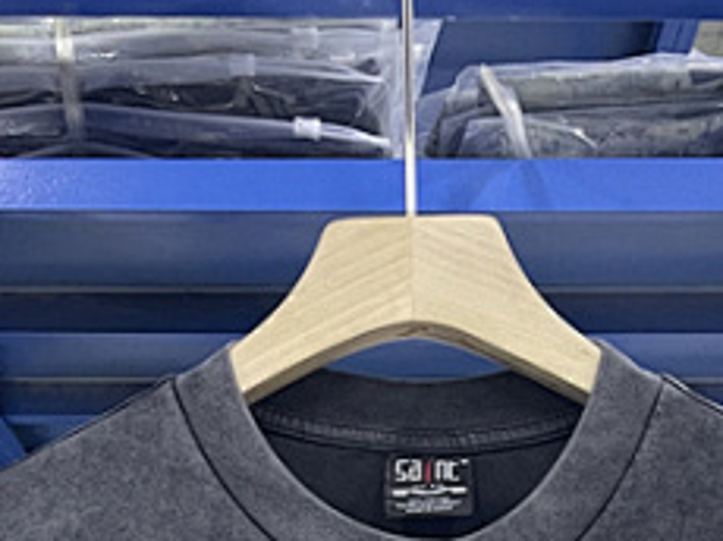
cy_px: 1164
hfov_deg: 22.5
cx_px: 418
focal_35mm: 87
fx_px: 1815
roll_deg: +0.4
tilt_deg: -6.0
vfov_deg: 13.7
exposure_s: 1/33
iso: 500
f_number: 1.6
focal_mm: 5.1
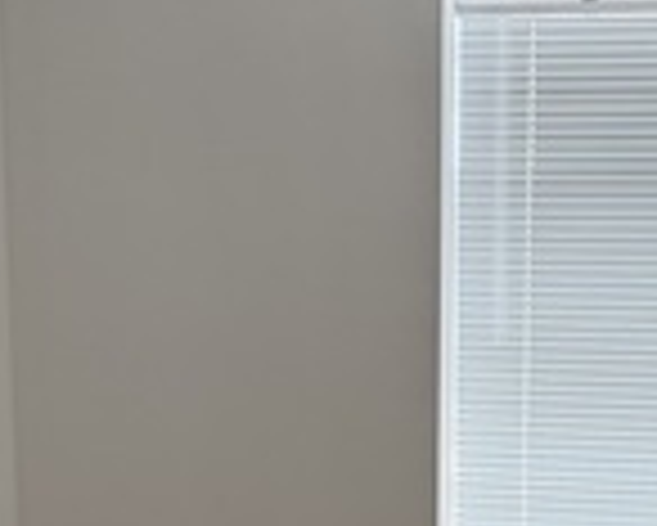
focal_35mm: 107
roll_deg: -0.9
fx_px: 2082
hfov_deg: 17.8
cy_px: 699
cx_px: 531
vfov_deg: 13.8
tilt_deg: -10.9
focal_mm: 6.76
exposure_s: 1/200
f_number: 1.78
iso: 125
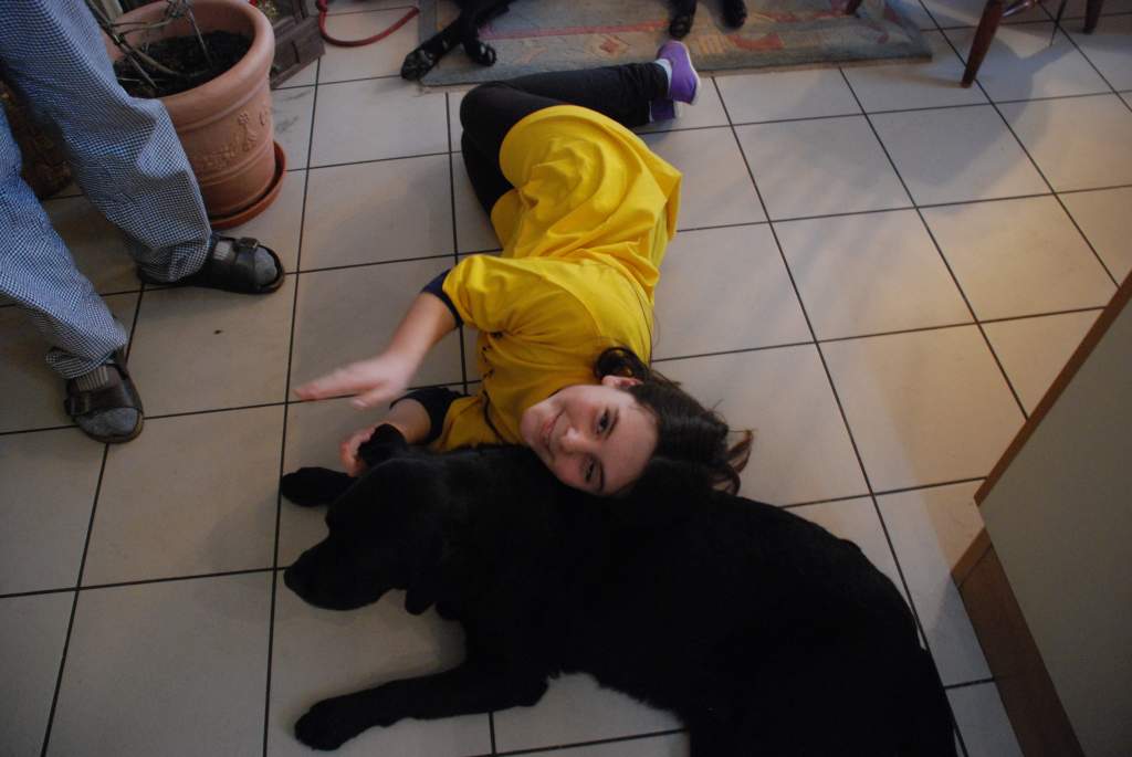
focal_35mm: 27
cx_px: 566
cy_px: 378
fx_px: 850
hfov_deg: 67.3
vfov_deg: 48.0
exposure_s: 1/20
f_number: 3.5
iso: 1600
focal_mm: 18
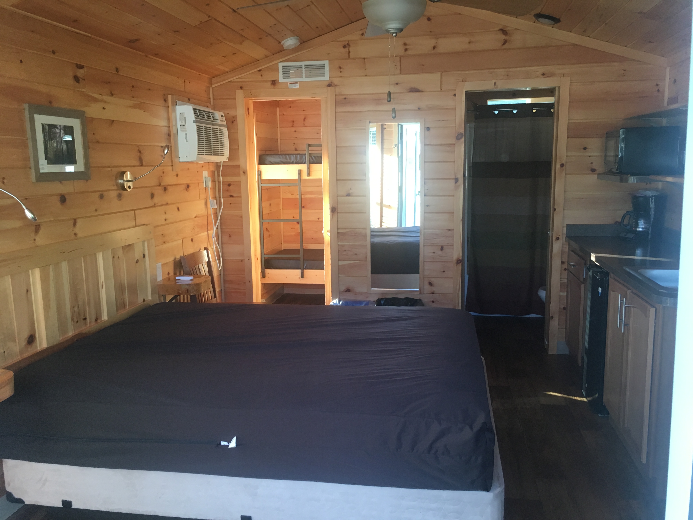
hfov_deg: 61.7
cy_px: 260
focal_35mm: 29
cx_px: 346
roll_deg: +0.4
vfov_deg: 48.2
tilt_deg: -6.9
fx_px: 581
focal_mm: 4.15
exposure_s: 1/30
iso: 40
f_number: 2.2
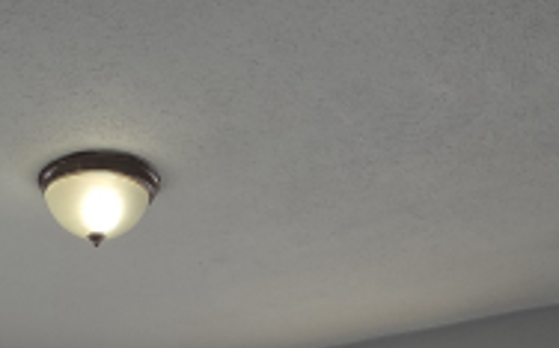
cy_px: 669
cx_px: 91
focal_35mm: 49
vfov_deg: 18.6
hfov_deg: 39.1
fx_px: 746
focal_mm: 2.2
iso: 50
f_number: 2.2
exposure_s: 1/141
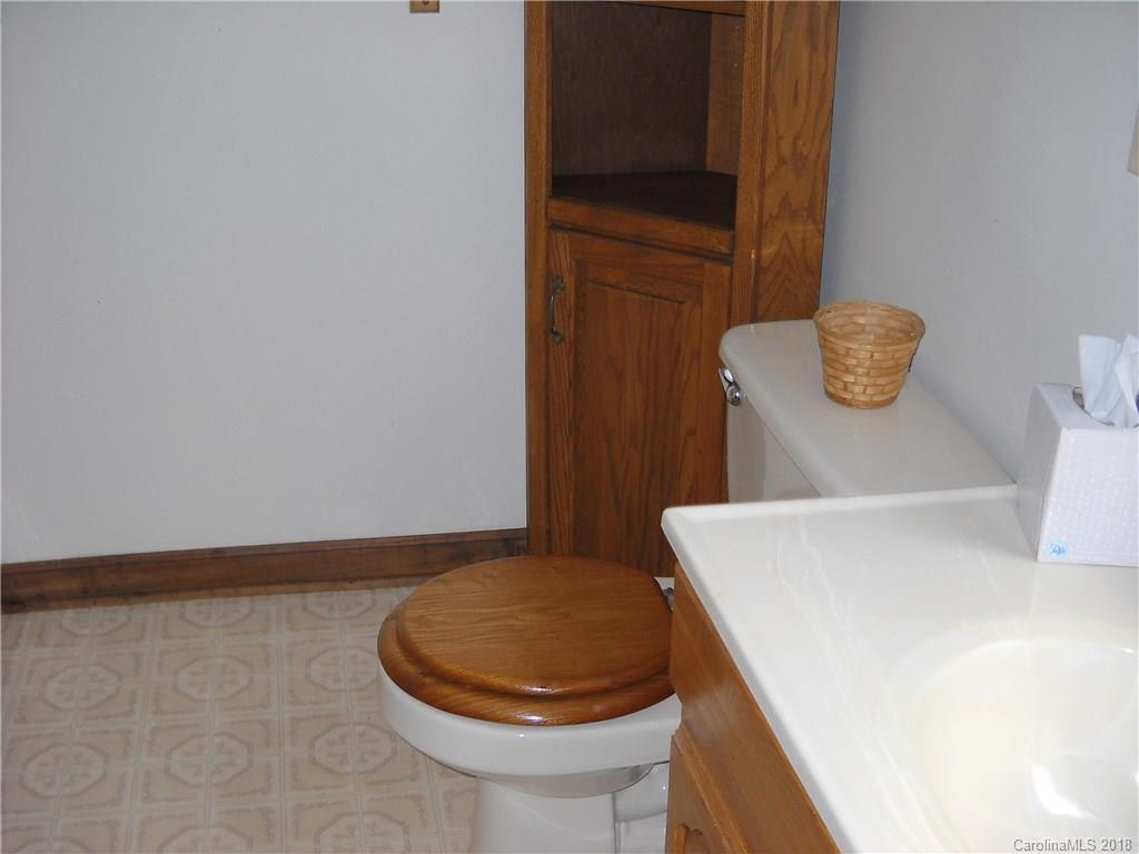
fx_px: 1349
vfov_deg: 35.1
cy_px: 427
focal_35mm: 41
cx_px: 570
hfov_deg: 45.8
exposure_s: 1/30
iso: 64
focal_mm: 6.72
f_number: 3.1
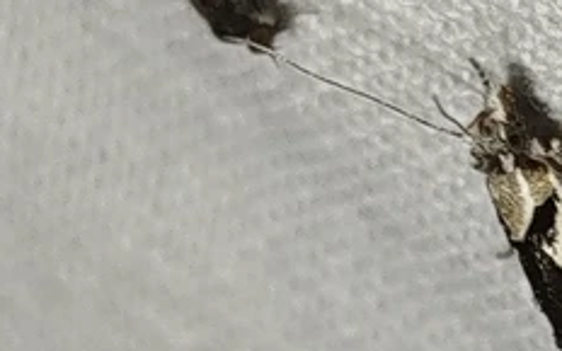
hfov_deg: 8.3
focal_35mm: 251
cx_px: 577
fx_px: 3844
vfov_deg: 5.2
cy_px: 300
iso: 64
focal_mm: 5.31
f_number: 1.7
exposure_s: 1/50
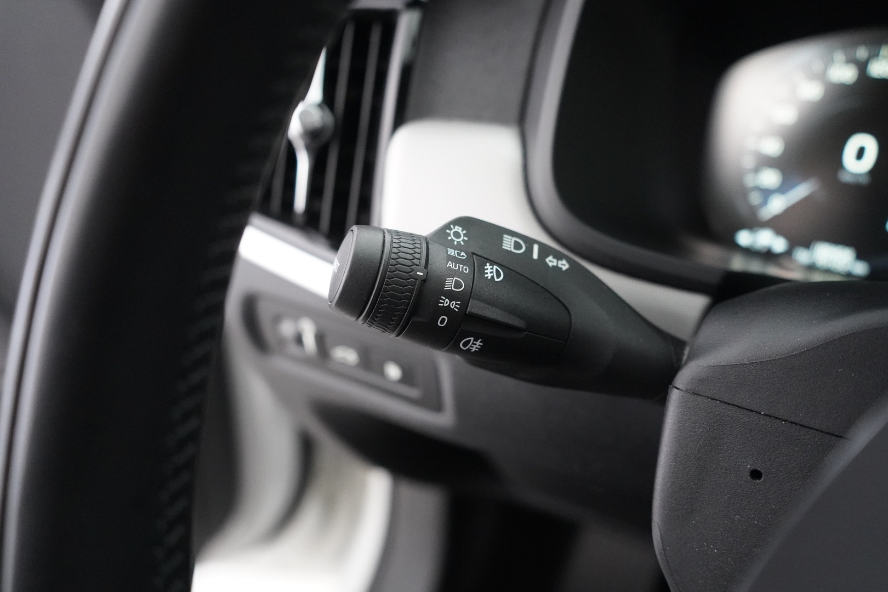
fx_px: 691
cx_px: 444
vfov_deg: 46.4
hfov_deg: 65.5
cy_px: 296
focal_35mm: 28
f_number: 3.5
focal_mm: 28
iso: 10000
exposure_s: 1/60
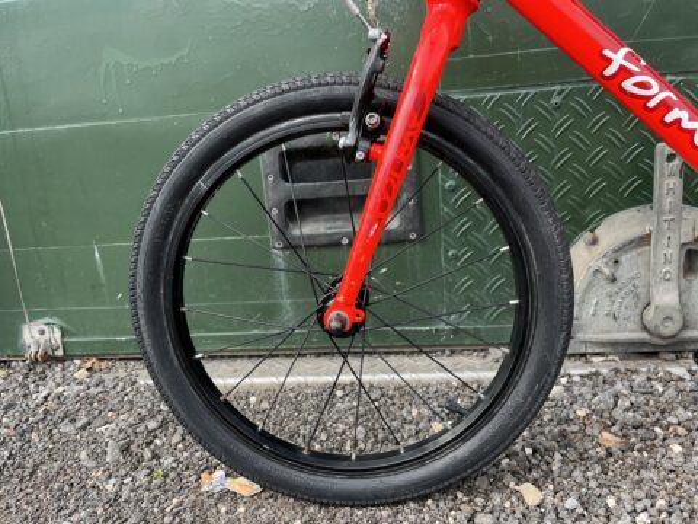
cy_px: 262
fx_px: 524
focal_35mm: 26
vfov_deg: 53.1
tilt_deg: -14.9
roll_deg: +5.2
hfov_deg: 67.3
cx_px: 349
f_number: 1.6
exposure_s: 1/478
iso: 50
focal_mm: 5.1
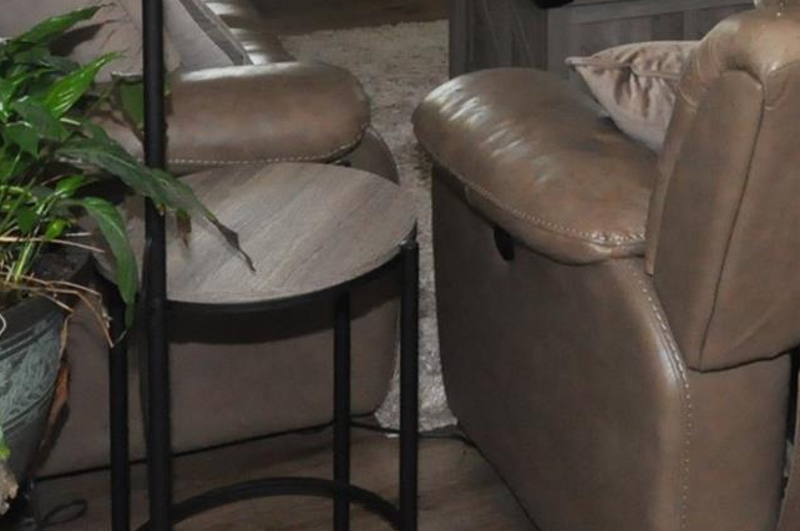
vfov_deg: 17.8
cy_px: -298
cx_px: 690
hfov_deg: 29.1
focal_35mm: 67
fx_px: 1487
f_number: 7.1
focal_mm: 14
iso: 1600
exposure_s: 1/60
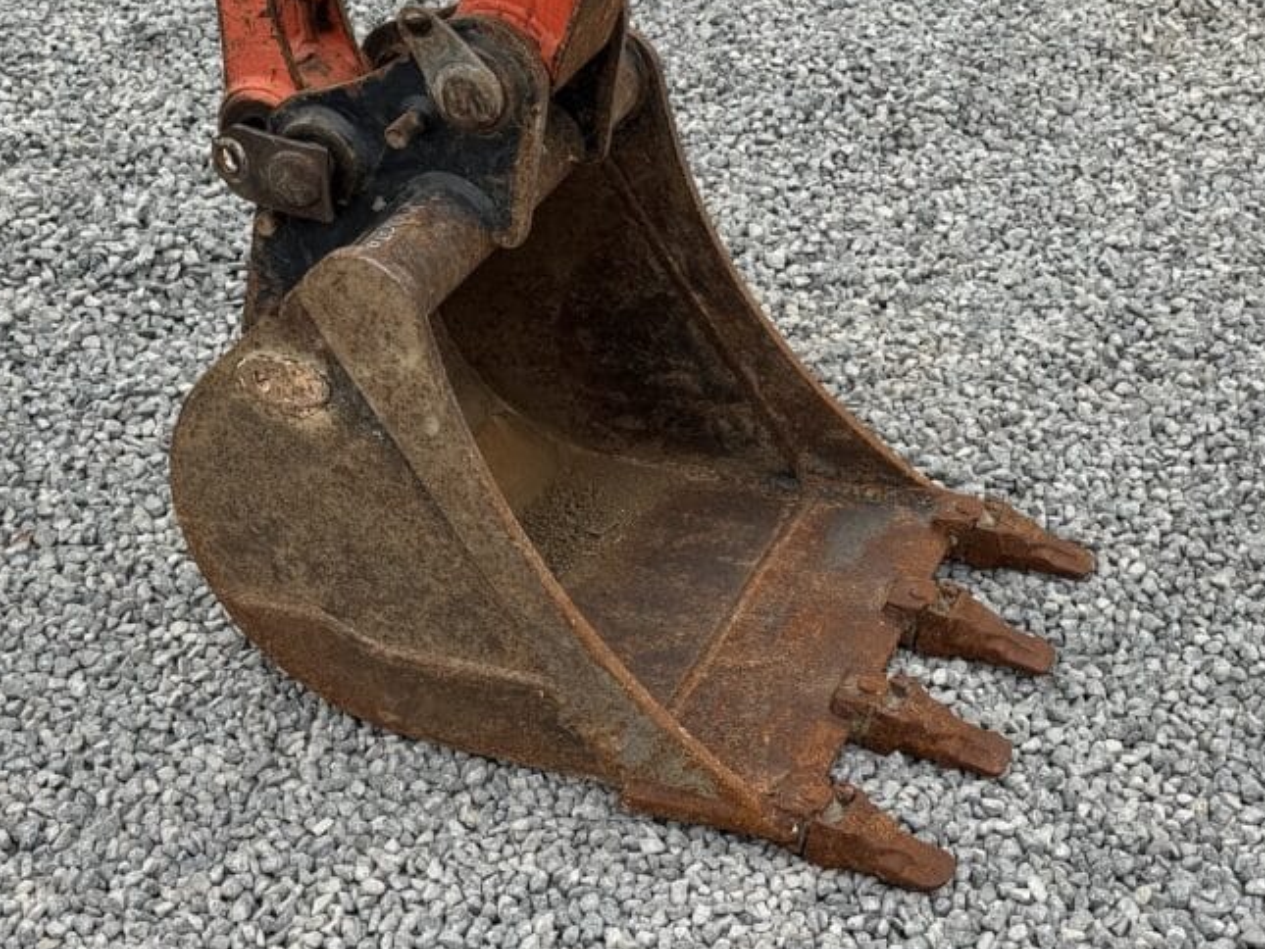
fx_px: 2449
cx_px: 671
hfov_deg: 29.0
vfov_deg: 21.8
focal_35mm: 67
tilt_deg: -30.0
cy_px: 293
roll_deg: -0.7
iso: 64
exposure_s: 1/1043
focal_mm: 6.76
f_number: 1.78
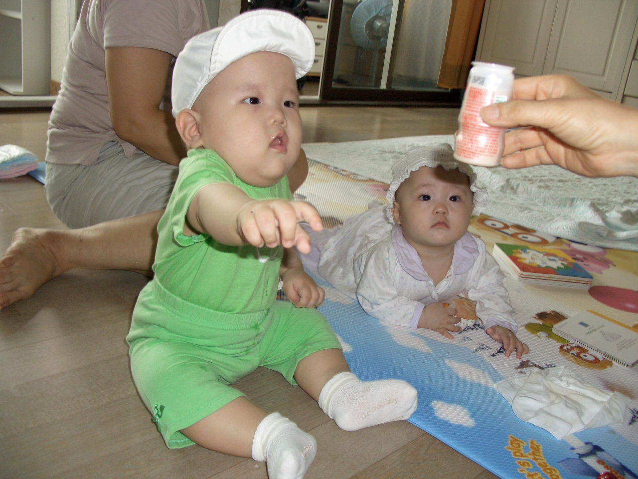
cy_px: 240
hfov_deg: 55.4
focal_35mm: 33
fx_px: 608
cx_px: 319
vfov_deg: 42.9
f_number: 2.8
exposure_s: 1/60
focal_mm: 7.1
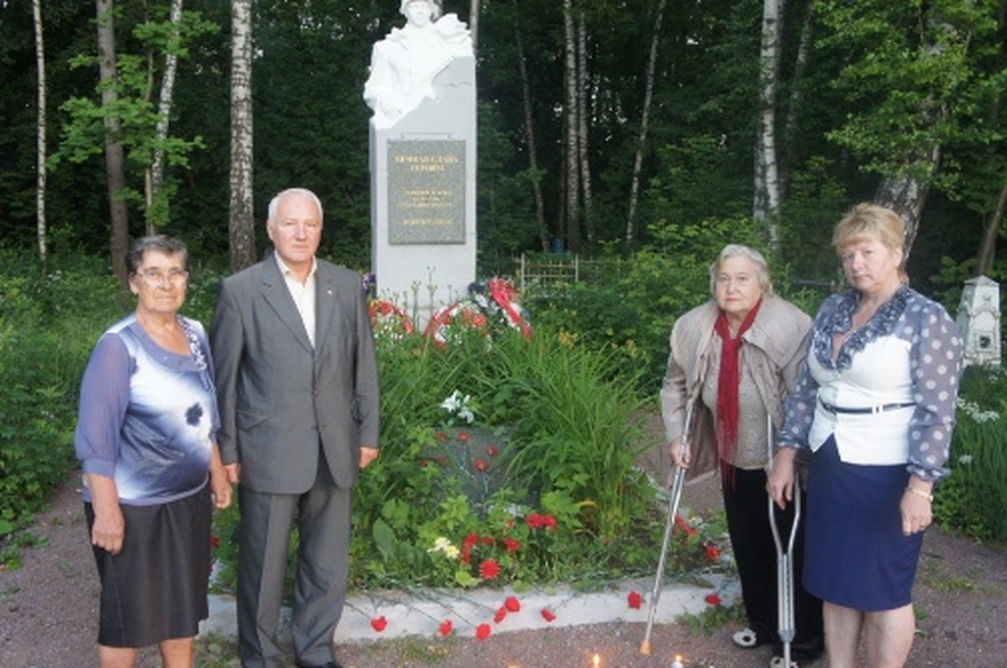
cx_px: 504
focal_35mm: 34
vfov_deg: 38.2
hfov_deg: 55.2
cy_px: 334
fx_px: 963
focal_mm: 23
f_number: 4
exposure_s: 1/40
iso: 640
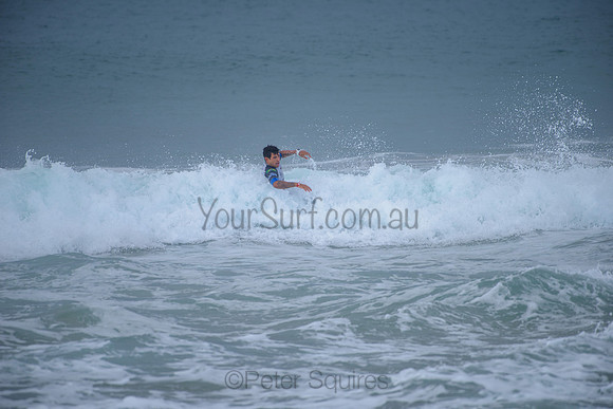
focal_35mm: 500
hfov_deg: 4.1
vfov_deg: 2.8
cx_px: 306
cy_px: 204
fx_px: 8515
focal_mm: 500
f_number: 5.6
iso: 180
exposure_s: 1/800
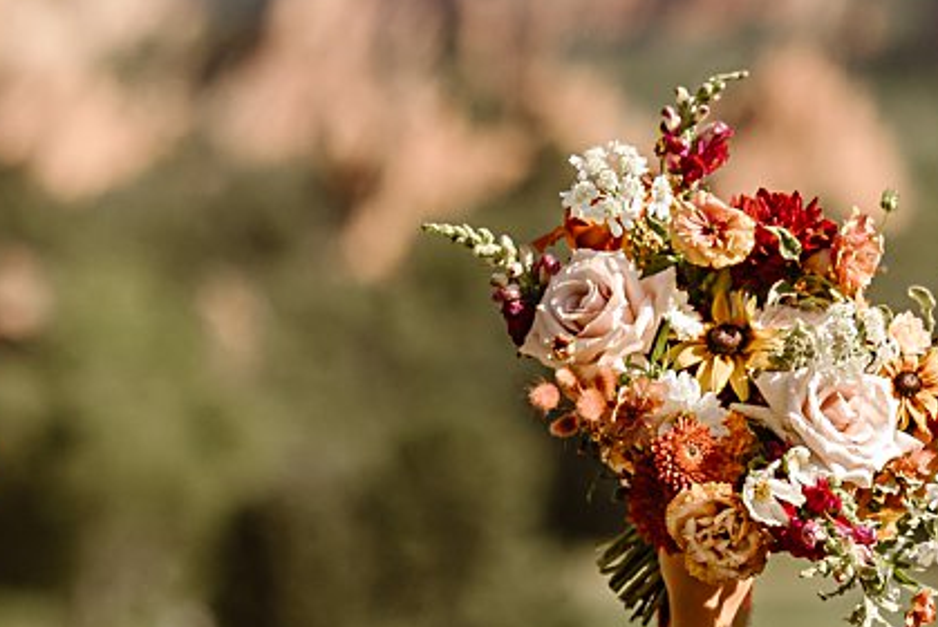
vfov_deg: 3.3
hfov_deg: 5.0
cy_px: 751
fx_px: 10820
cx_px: 649
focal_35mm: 415
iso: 250
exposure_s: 1/6400
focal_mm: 85
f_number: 2
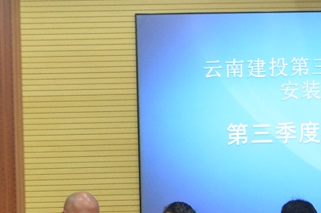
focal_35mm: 174
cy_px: 277
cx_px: 385
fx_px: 1548
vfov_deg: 7.8
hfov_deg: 11.6
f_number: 4
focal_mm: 22
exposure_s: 1/60
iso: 800
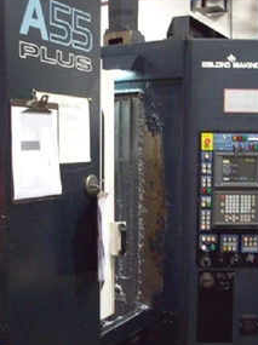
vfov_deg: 36.8
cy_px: 195
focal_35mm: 52
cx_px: 124
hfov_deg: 28.0
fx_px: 518
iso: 160
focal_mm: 6.2
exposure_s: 1/16
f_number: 2.8
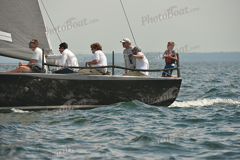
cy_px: 80
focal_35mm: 330
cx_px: 120
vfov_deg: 4.2
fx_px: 2200
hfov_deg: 6.2
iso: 320
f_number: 6.3
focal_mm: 330
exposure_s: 1/1250
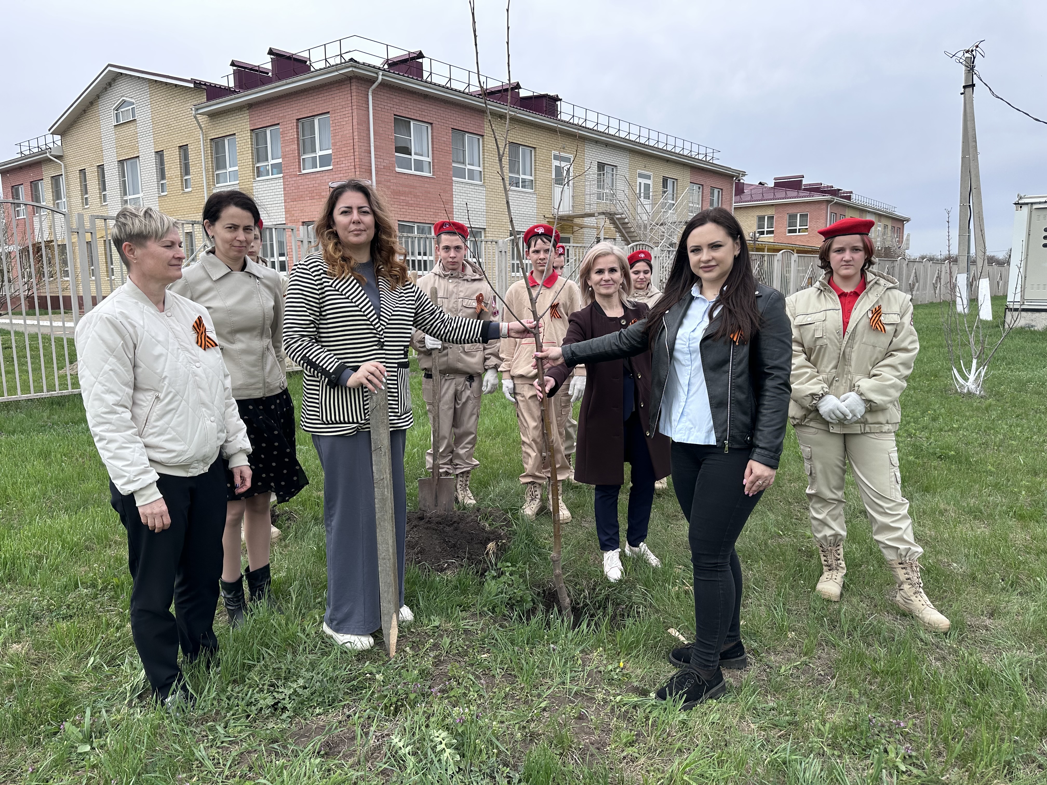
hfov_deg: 71.6
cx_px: 524
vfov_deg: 56.8
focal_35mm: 24
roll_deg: +0.6
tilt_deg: -8.2
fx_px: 726
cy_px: 392
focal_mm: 6.86
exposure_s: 1/2203
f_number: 1.78
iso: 80
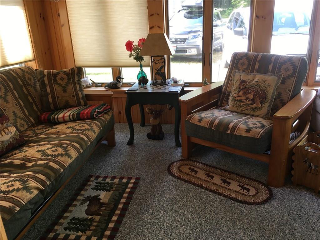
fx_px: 268
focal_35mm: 29
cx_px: 160
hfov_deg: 61.7
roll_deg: +2.5
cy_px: 120
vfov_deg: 48.2
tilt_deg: -19.6
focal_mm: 4.15
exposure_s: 1/30
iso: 25
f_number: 2.2
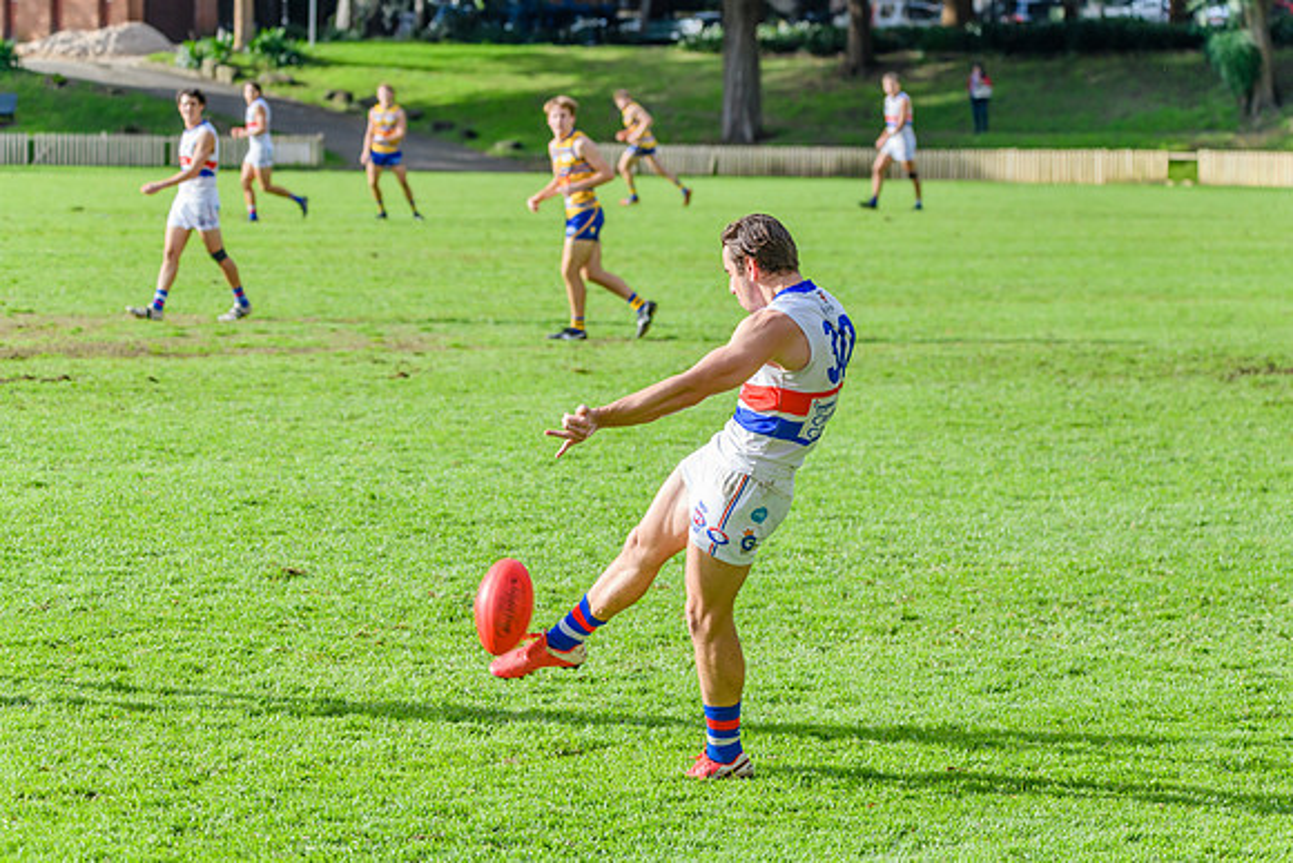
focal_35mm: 154
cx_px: 664
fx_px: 5530
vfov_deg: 8.9
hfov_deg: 13.3
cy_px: 443
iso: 800
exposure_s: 1/1600
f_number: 7.1
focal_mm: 150
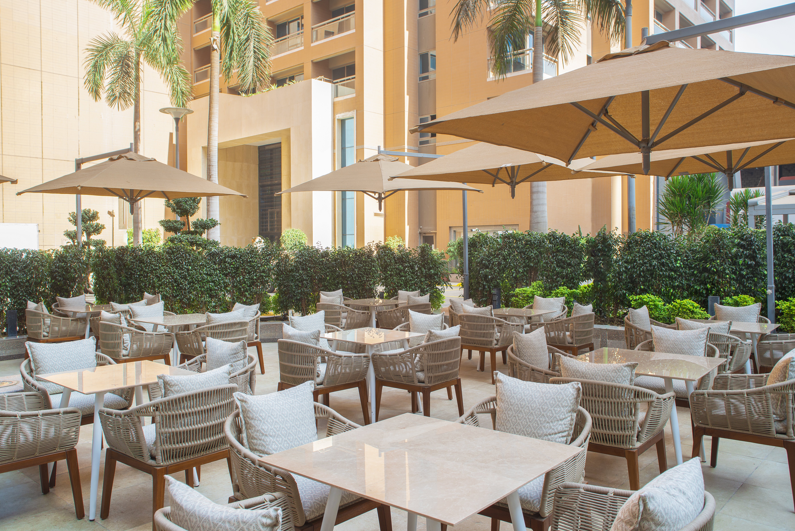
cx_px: 403
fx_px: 663
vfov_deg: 43.6
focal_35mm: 30
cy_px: 260
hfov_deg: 61.9
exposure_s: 1/50
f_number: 8
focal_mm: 29
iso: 200
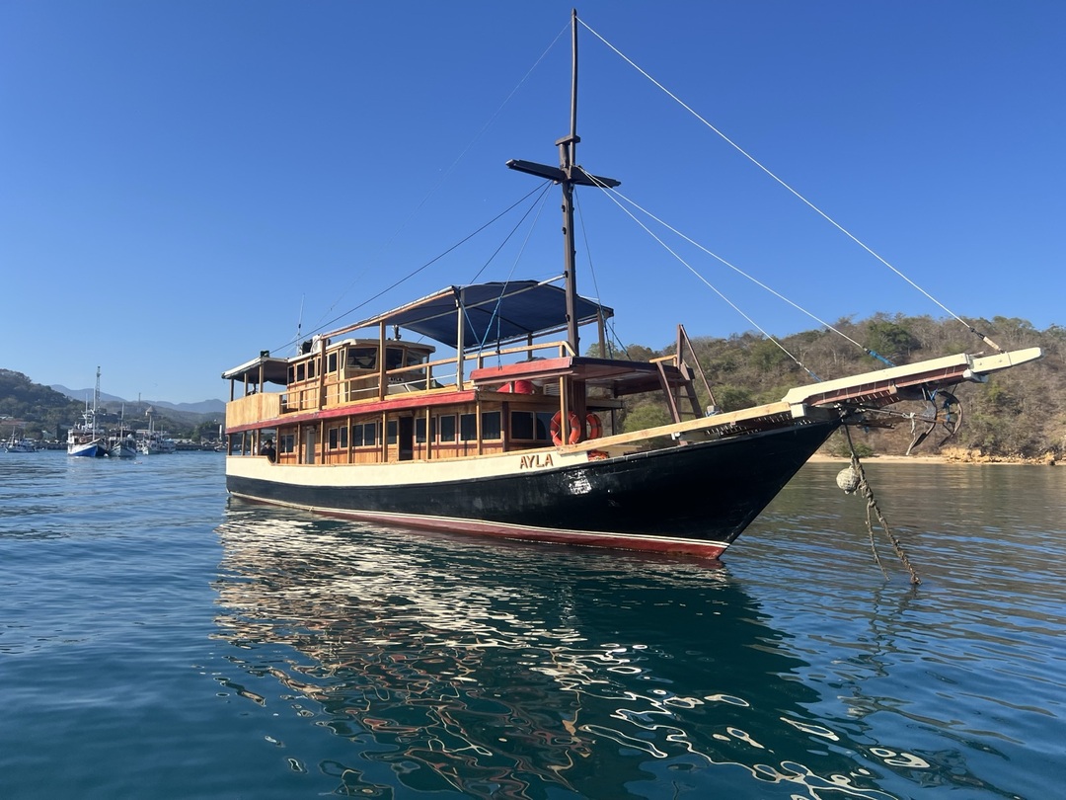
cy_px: 400
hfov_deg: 67.3
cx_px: 533
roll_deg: +0.2
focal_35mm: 26
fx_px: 801
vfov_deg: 53.1
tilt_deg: +4.6
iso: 50
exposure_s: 1/3460
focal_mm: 5.7
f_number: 1.5
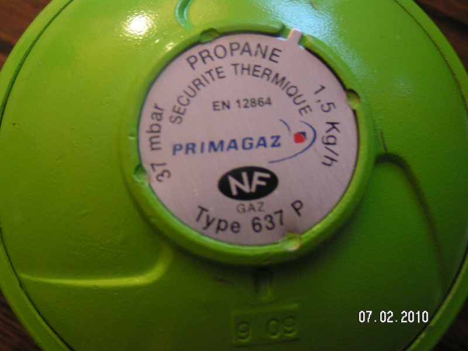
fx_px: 852
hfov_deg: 30.7
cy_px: 176
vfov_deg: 23.3
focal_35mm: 63
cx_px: 234
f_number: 3.2
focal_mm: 9.7
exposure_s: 1/6
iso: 200
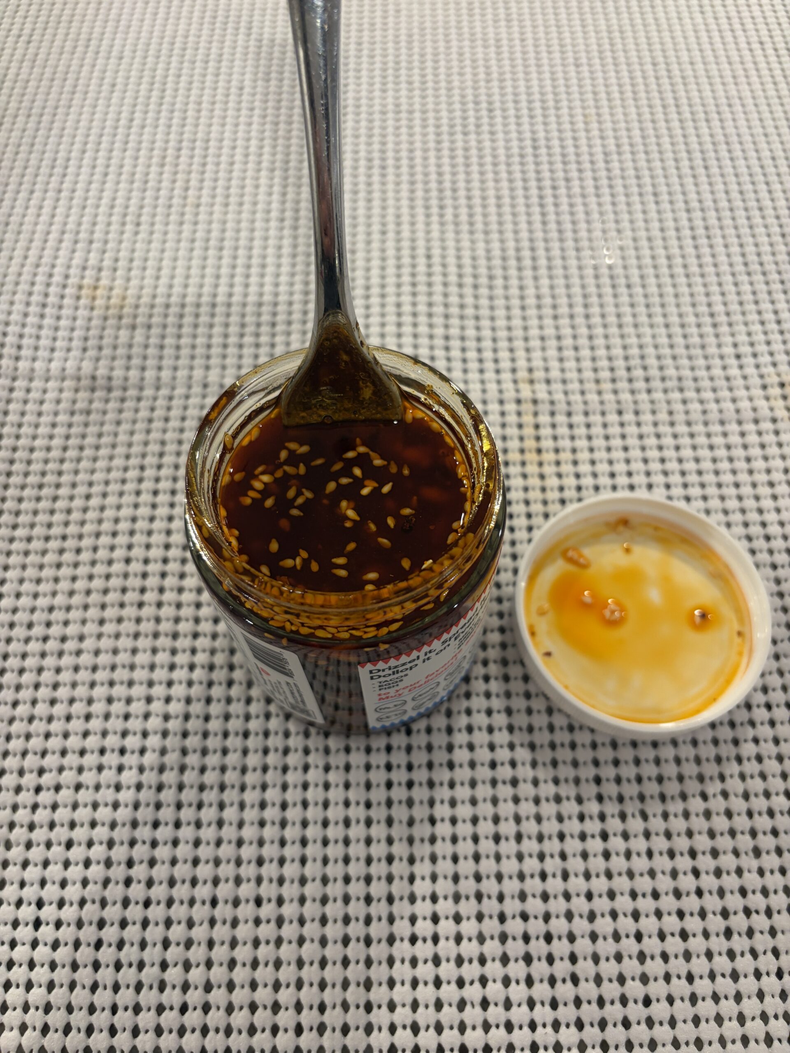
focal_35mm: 26
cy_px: 526
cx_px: 395
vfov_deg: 67.3
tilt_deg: -62.4
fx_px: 791
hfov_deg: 53.1
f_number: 1.6
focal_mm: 5.96
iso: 125
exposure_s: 1/60
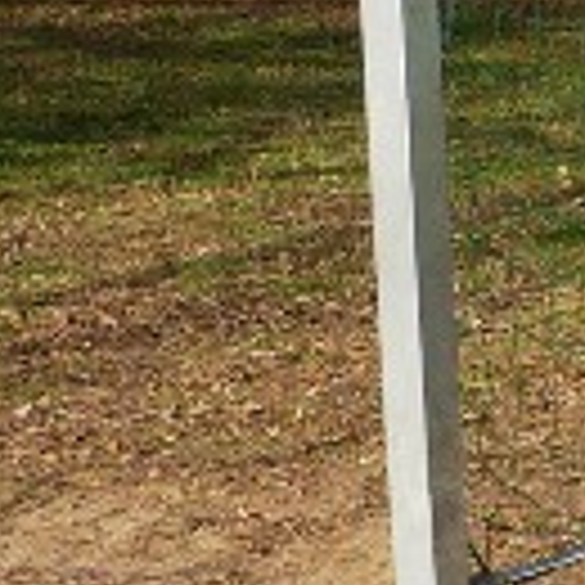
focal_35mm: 191
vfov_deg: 9.1
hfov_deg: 8.6
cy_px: 117
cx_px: 1260
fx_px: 3652
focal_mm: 5.8
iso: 100
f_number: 8
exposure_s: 1/160
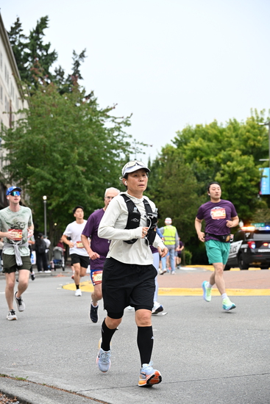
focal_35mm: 64
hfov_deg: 21.3
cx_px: 135
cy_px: 202
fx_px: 719
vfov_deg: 31.4
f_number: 4
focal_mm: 64
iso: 1600
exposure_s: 1/800
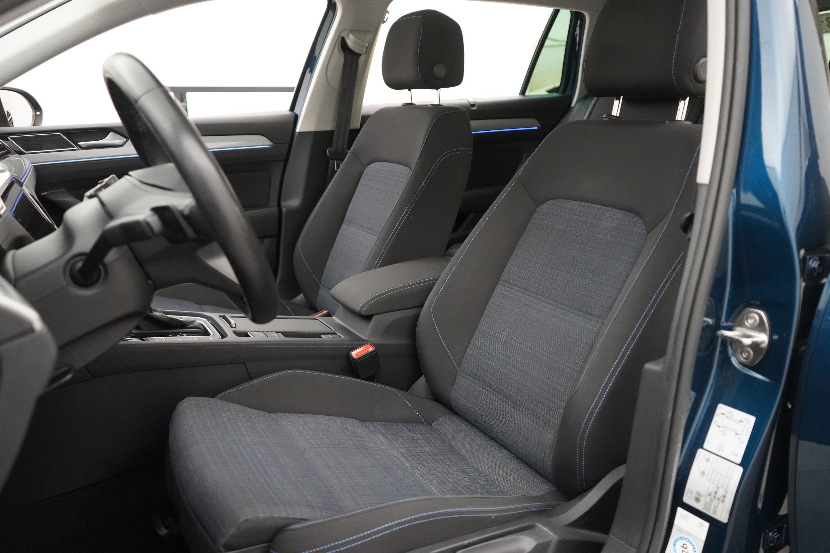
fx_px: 646
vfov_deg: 46.4
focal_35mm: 28
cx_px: 415
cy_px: 276
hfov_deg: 65.5
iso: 12800
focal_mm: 28
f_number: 3.5
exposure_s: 1/160
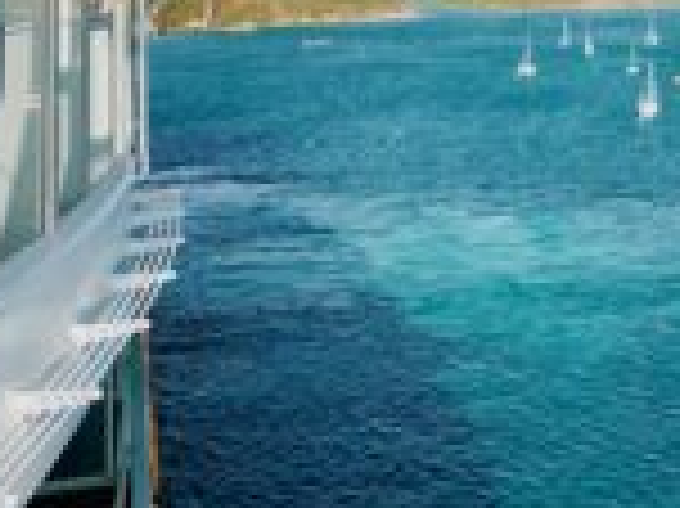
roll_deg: +0.3
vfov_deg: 22.0
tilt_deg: +0.5
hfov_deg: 28.8
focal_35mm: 63
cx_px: 682
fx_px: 1237
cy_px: -56
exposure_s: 1/2994
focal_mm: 4.25
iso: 25
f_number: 1.8
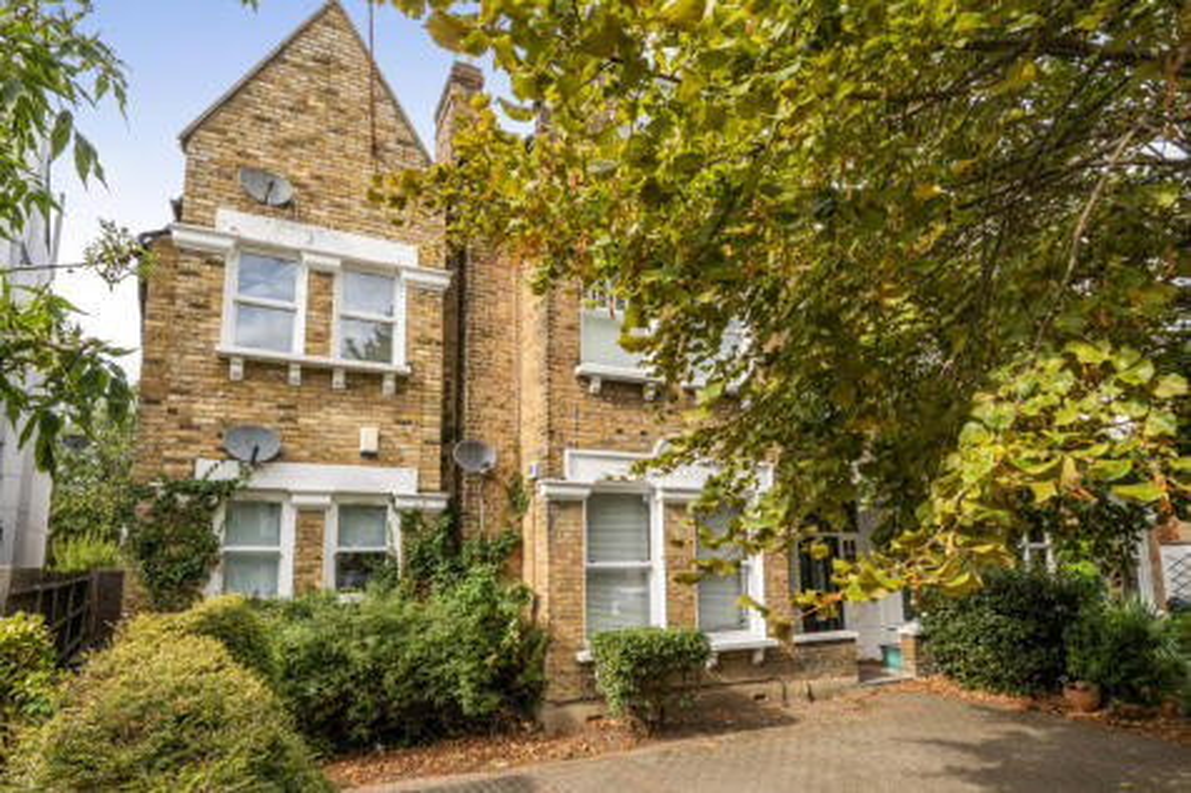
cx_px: 596
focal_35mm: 18
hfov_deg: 90.0
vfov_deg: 67.3
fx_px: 595
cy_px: 396
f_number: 8
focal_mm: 12
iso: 400
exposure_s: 1/320
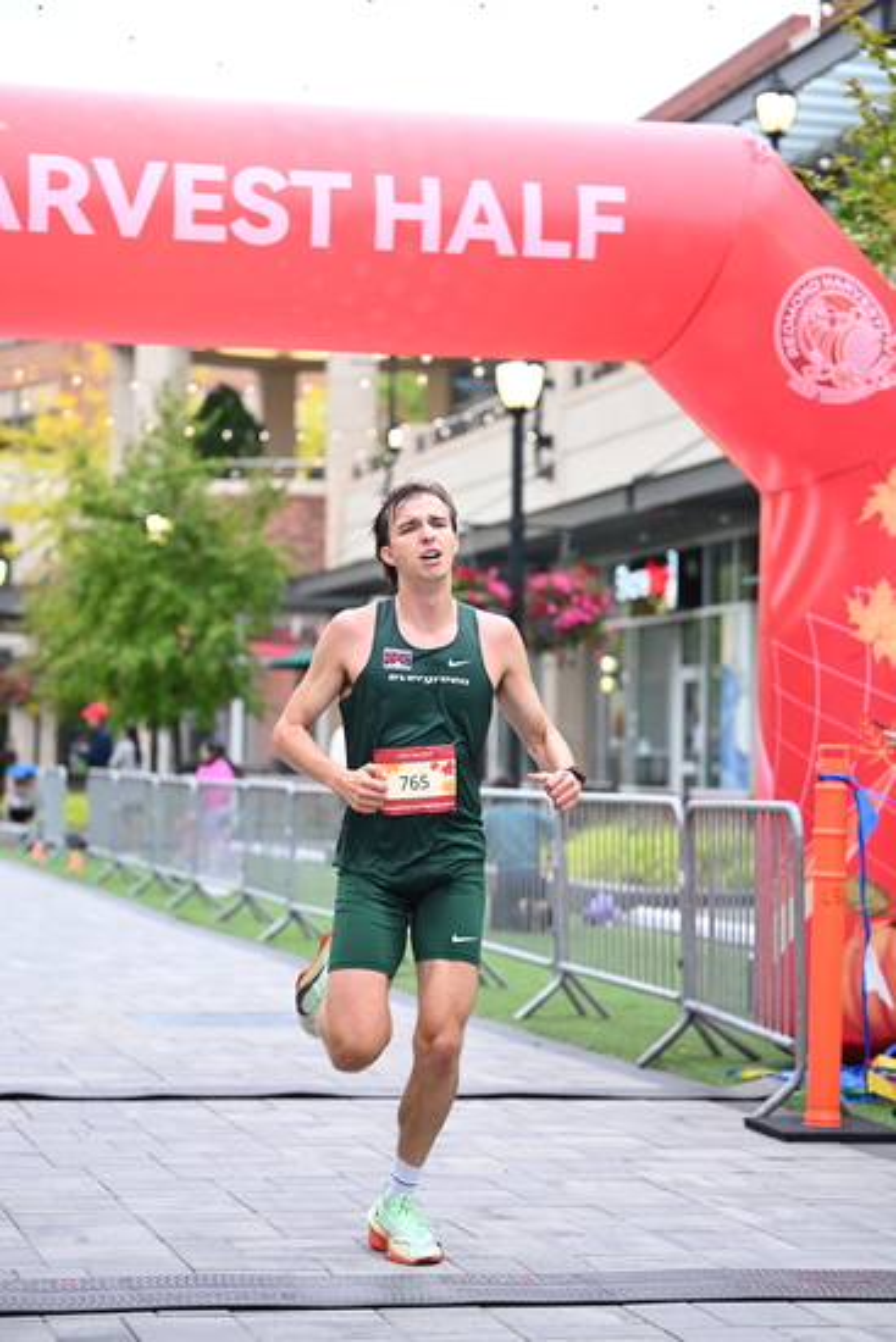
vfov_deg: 24.8
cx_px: 448
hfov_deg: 16.7
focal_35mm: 82
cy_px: 671
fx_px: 3059
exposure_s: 1/640
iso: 1600
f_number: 2.8
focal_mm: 82
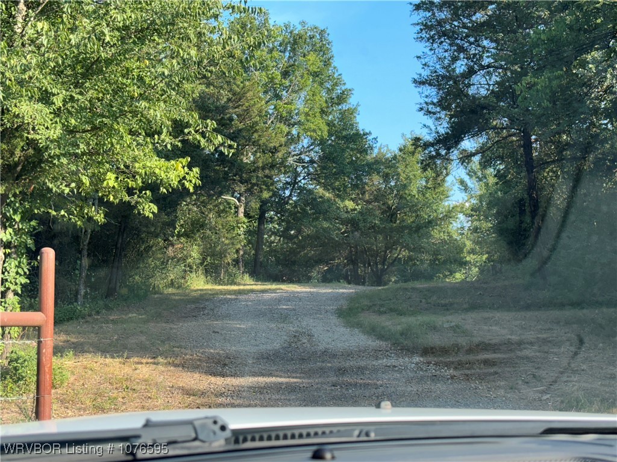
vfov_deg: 28.0
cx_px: 308
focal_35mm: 52
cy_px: 231
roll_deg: -1.1
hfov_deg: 36.8
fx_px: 927
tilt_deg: +4.9
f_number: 1.6
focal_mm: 5.96
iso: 32
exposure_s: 1/325
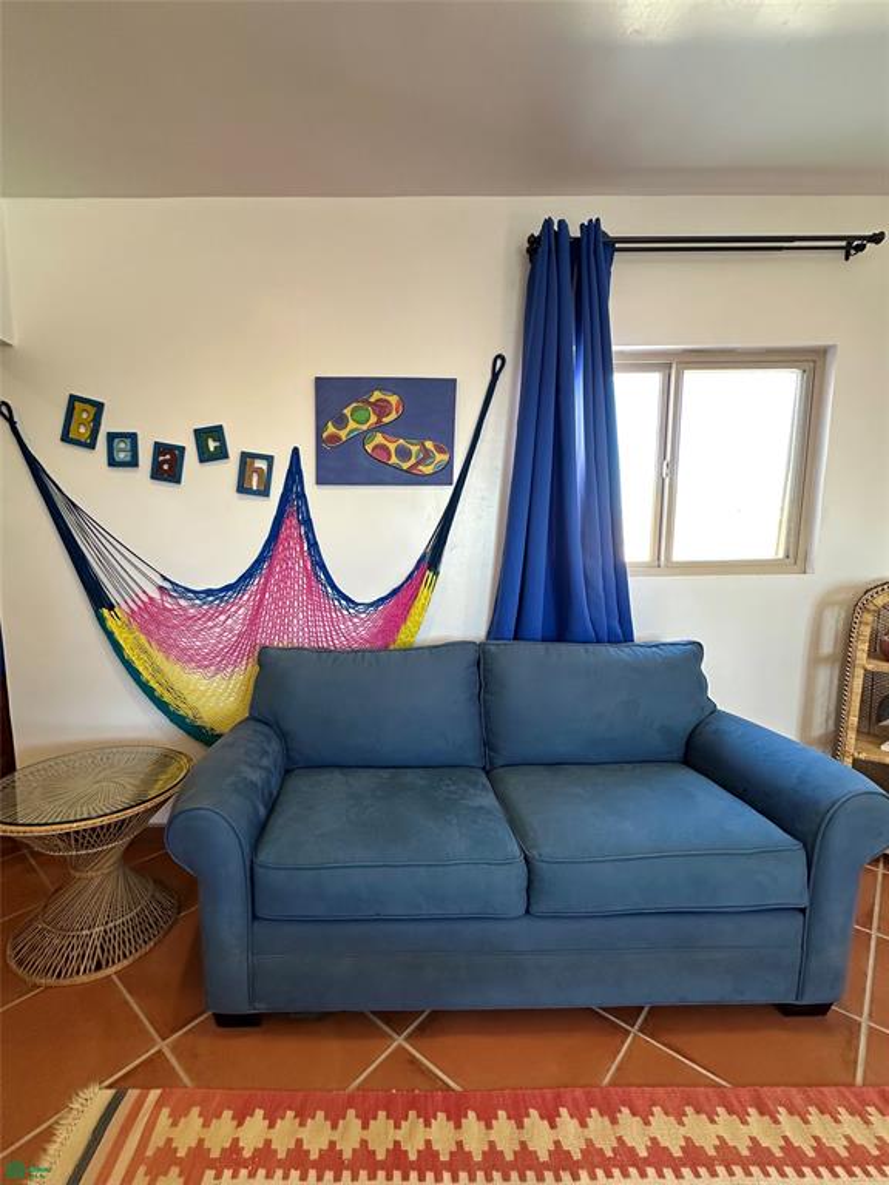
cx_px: 444
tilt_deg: -6.5
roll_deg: -0.7
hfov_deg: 85.7
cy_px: 592
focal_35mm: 14
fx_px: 479
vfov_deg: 102.1
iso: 160
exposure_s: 1/99
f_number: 2.2
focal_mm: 2.22
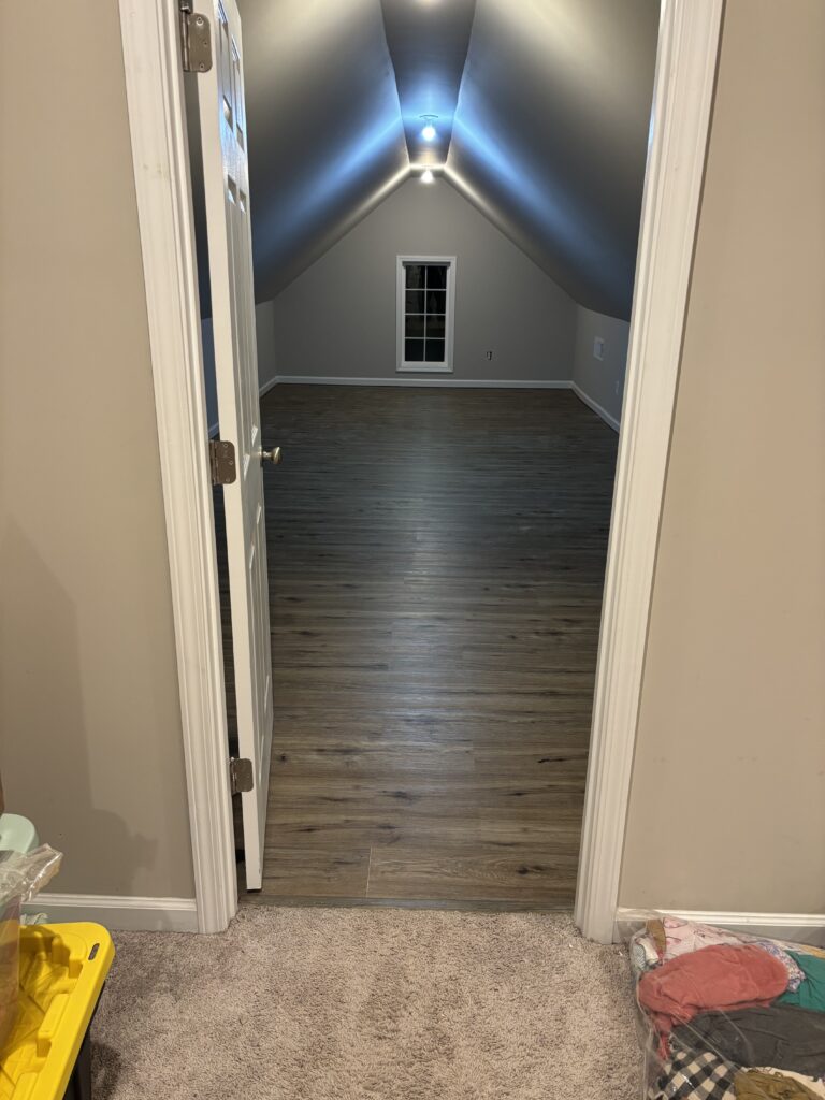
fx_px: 826
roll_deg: -1.1
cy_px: 550
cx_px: 412
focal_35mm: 26
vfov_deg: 67.3
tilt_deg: -18.5
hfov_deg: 53.1
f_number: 1.6
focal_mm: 5.96
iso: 200
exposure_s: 1/60
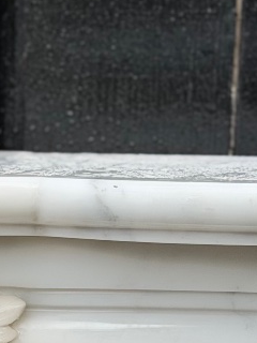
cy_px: 438
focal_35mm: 180
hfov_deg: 8.0
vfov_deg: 10.7
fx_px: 1782
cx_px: -172
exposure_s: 1/1608
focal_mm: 6.76
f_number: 1.78
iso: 64
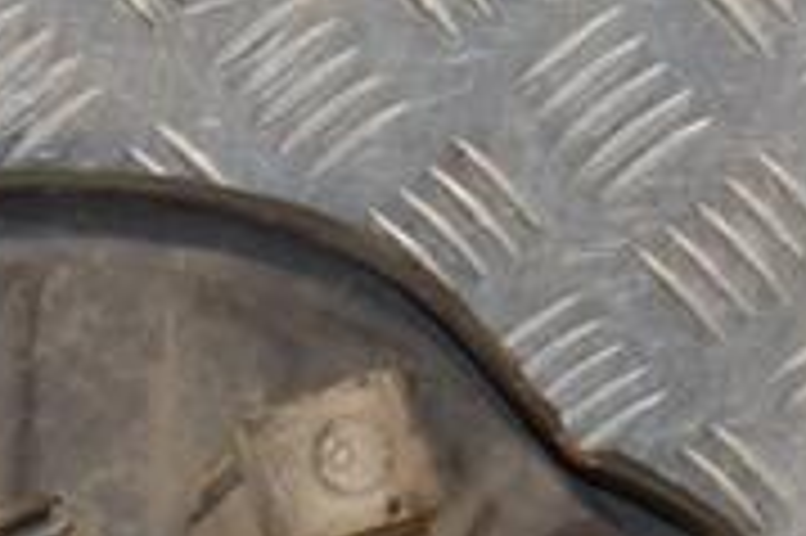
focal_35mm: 161
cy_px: 887
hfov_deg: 12.7
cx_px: 59
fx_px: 3601
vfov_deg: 8.3
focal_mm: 32
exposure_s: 1/200
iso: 800
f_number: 5
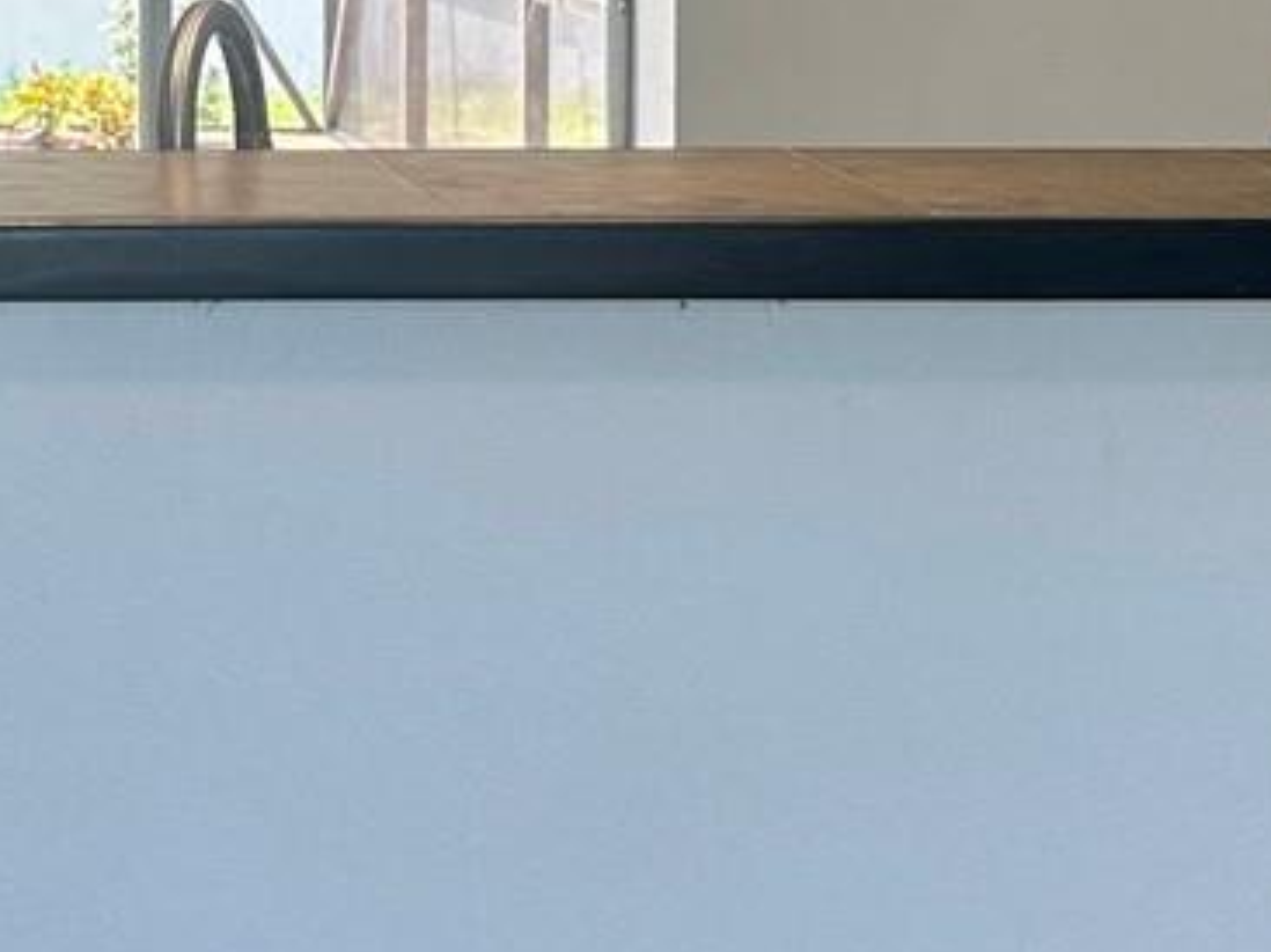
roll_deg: -0.7
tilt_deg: -1.2
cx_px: -181
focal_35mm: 105
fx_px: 3853
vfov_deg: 13.7
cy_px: -146
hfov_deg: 18.0
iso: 100
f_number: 1.78
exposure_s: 1/166
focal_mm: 6.86
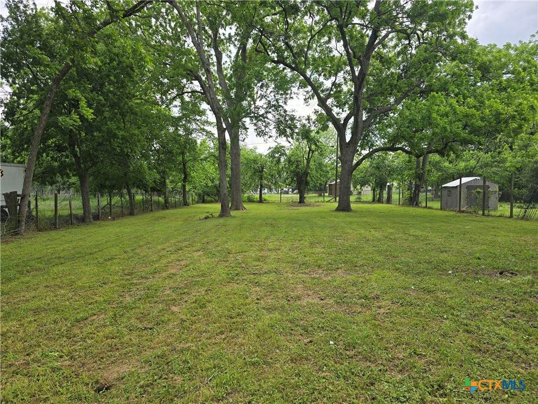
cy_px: 202
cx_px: 269
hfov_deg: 73.9
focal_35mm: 23
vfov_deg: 58.9
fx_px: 357
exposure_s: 1/342
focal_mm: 6.3
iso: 12
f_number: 1.7
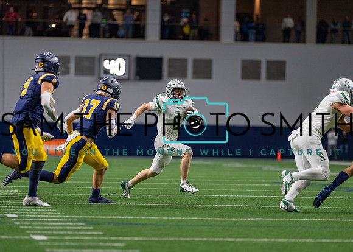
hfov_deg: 9.6
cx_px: 176
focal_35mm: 210
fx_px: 2101
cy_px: 126
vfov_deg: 6.9
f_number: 2.8
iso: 2000
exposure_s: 1/1000
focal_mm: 200
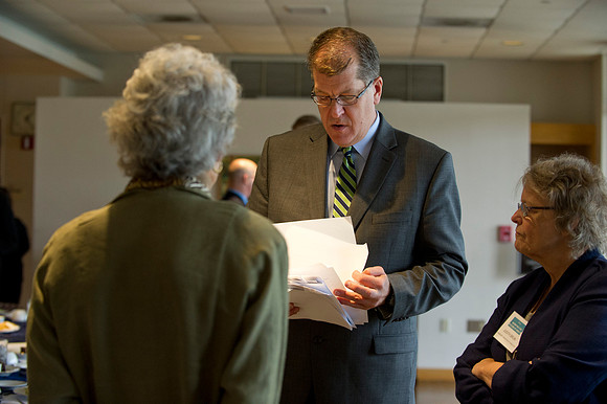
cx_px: 304
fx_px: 1180
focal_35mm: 70
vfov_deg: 19.4
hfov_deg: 28.9
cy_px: 202
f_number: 3.2
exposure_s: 1/100
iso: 2500
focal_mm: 70
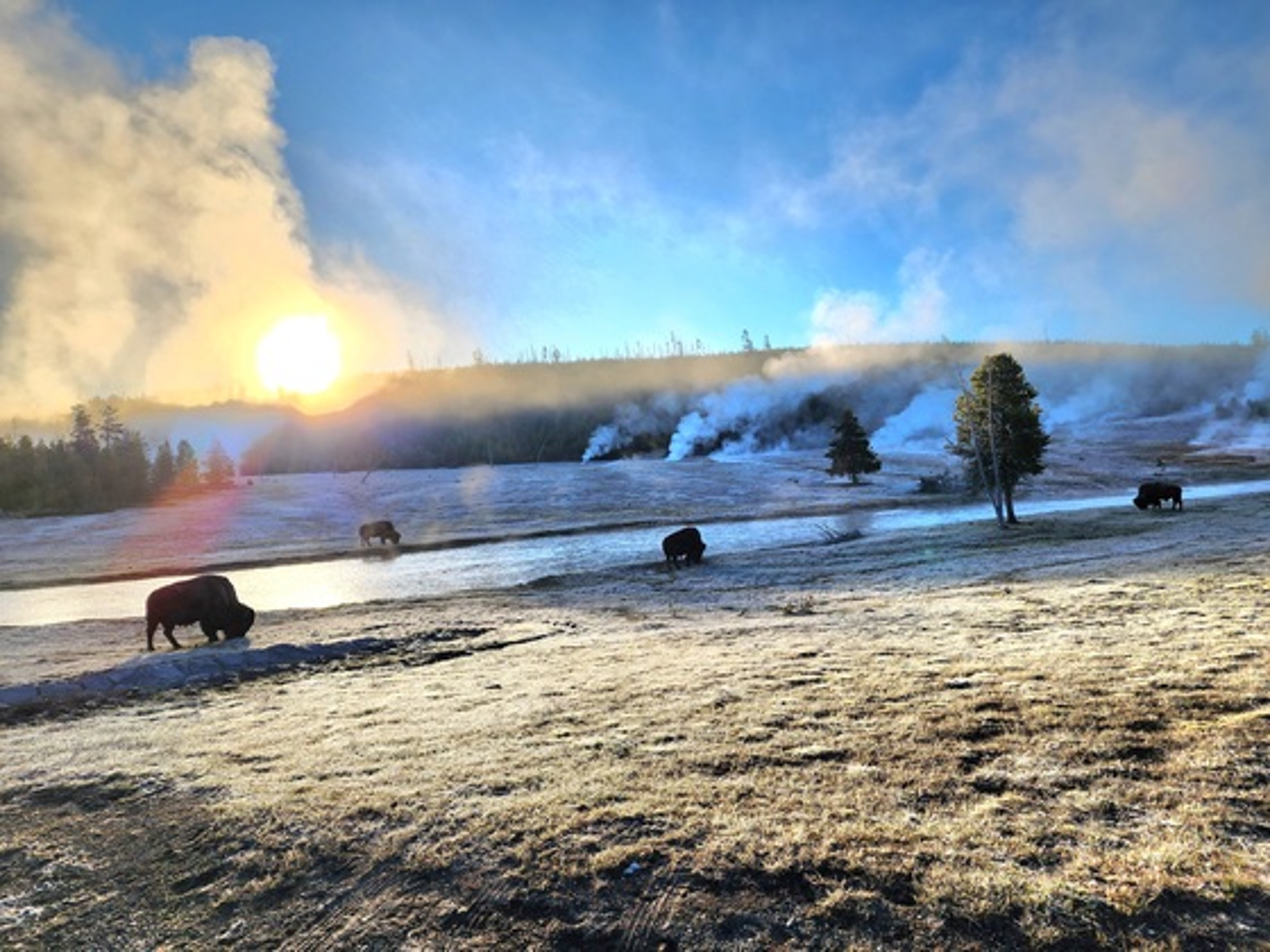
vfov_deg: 58.9
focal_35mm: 23
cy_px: 476
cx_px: 635
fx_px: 844
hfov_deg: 73.9
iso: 12
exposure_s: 1/909
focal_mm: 6.4
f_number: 1.8
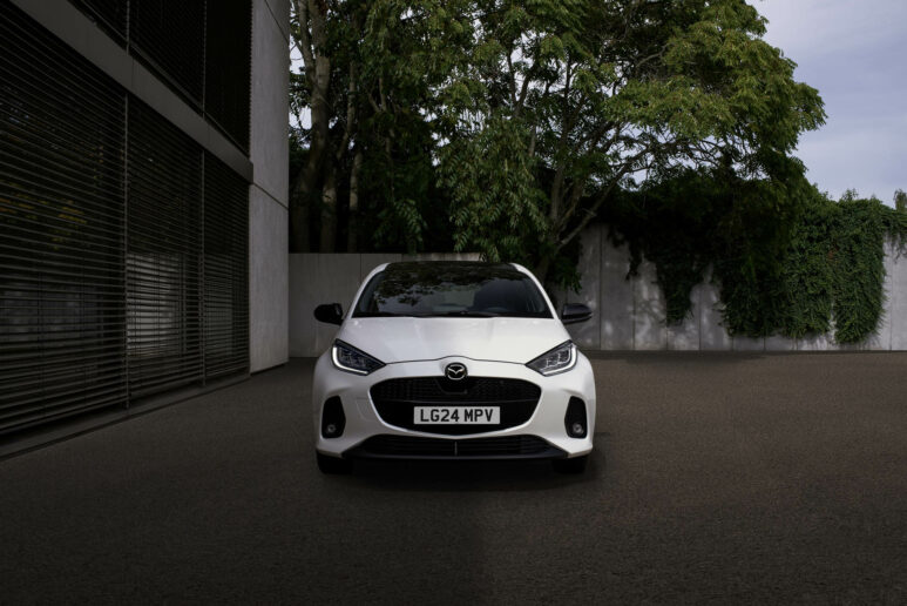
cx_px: 454
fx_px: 882
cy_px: 303
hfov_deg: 54.4
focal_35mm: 35
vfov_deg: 37.9
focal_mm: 35
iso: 200
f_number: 11
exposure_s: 1/125
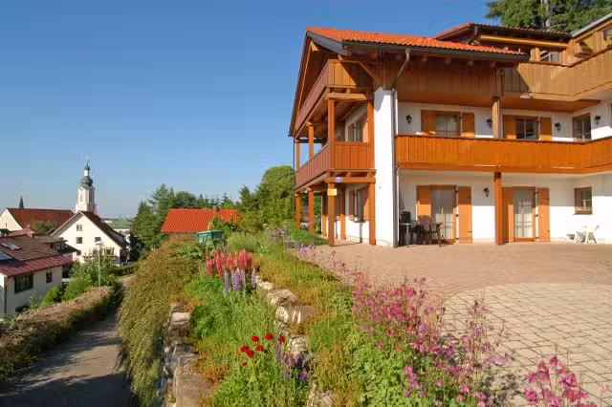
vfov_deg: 56.1
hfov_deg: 77.4
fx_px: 382
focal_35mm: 22
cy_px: 204
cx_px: 306
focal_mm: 15
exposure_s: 1/640
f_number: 8
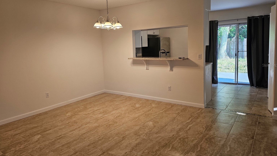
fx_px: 191
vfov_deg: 44.2
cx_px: 136
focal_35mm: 26
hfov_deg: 71.9
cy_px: 65
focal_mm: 6.3
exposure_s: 1/120
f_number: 1.7
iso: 125
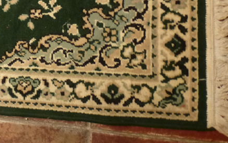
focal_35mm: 73
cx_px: -11
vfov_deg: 17.0
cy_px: -28
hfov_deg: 26.4
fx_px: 453
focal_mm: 5.4
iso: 400
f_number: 3.5
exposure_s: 1/5
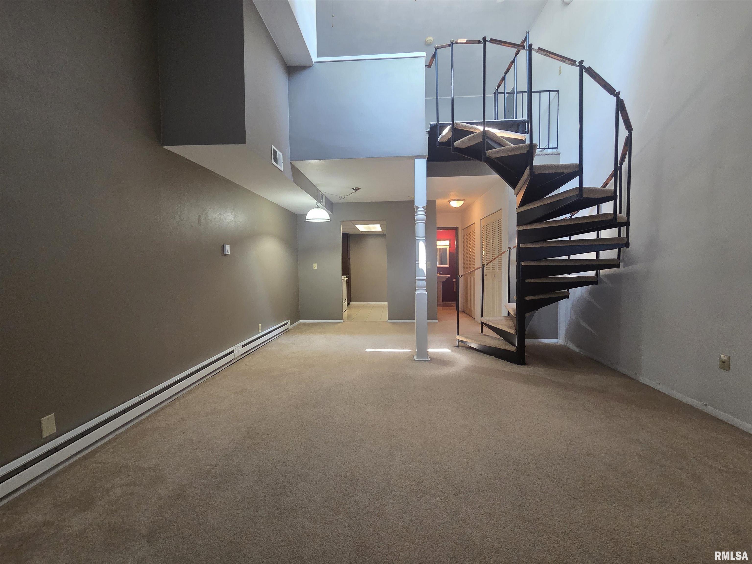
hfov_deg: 106.2
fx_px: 282
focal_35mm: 13
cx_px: 376
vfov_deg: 89.9
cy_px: 282
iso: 320
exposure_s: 1/60
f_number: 2.2
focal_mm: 2.2
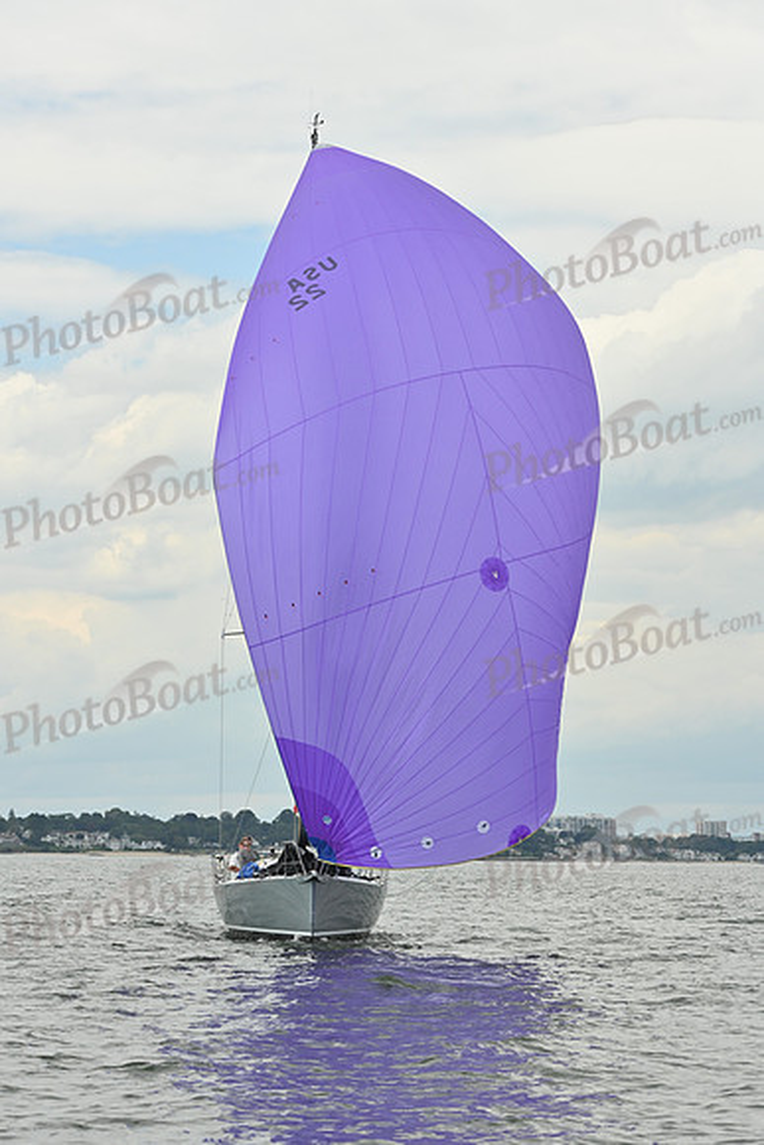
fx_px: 3118
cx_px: 382
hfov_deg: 14.0
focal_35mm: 98
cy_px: 572
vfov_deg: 20.8
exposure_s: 1/1250
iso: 320
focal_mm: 98
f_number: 8
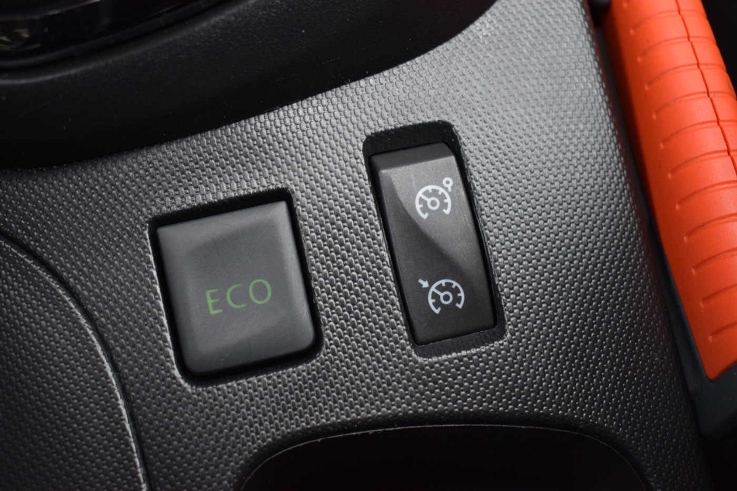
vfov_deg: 26.5
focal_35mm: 51
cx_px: 368
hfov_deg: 38.9
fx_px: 1044
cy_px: 246
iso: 1000
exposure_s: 1/125
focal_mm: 34
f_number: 4.5
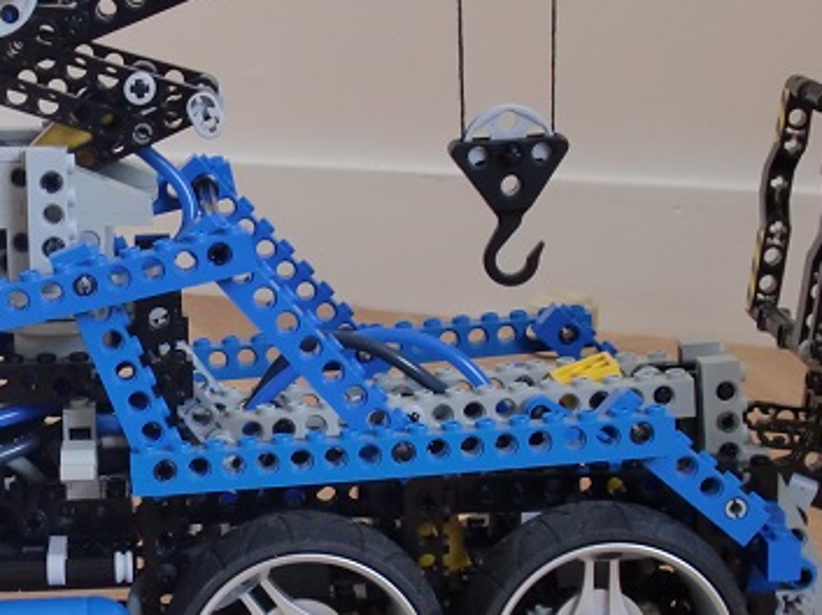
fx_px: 2799
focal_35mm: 118
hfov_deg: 16.5
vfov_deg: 12.5
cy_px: 370
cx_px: 102
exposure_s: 1/60
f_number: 3.4
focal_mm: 9.1
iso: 250
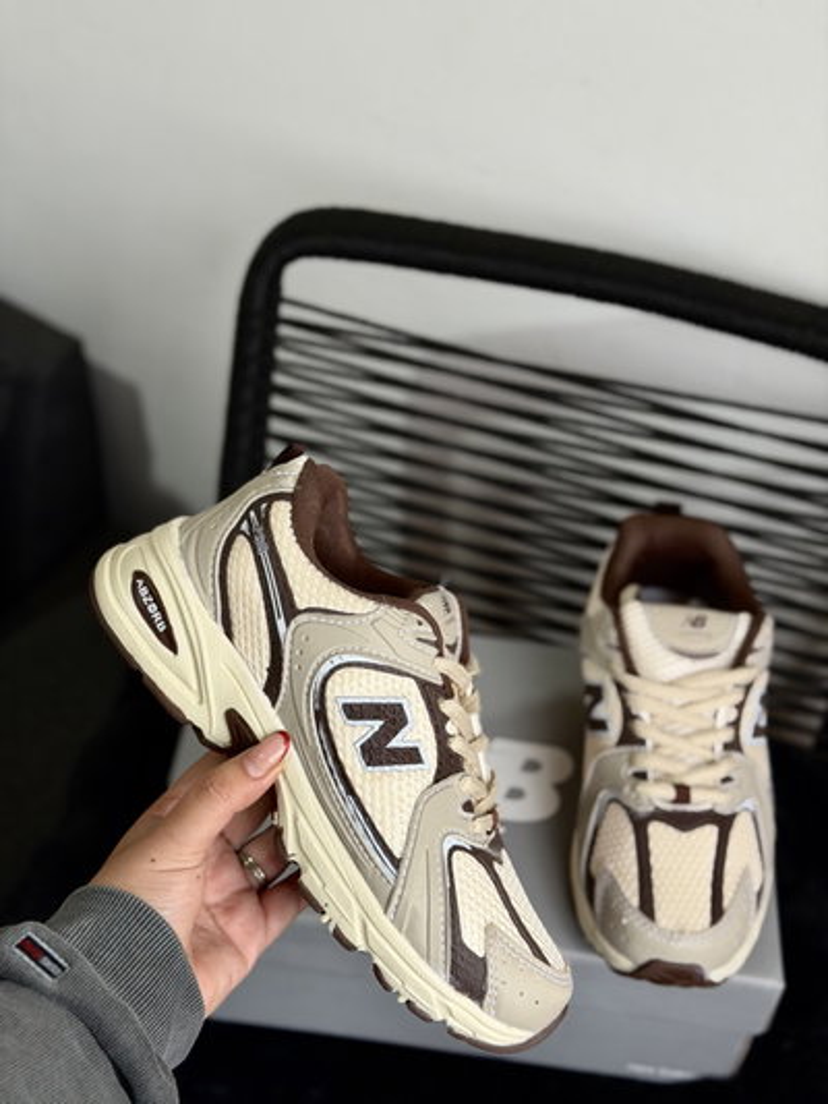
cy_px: 552
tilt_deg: -45.2
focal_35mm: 48
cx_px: 414
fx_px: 1530
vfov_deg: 39.6
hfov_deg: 30.3
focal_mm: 6.76
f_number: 1.78
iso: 80
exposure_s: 1/121
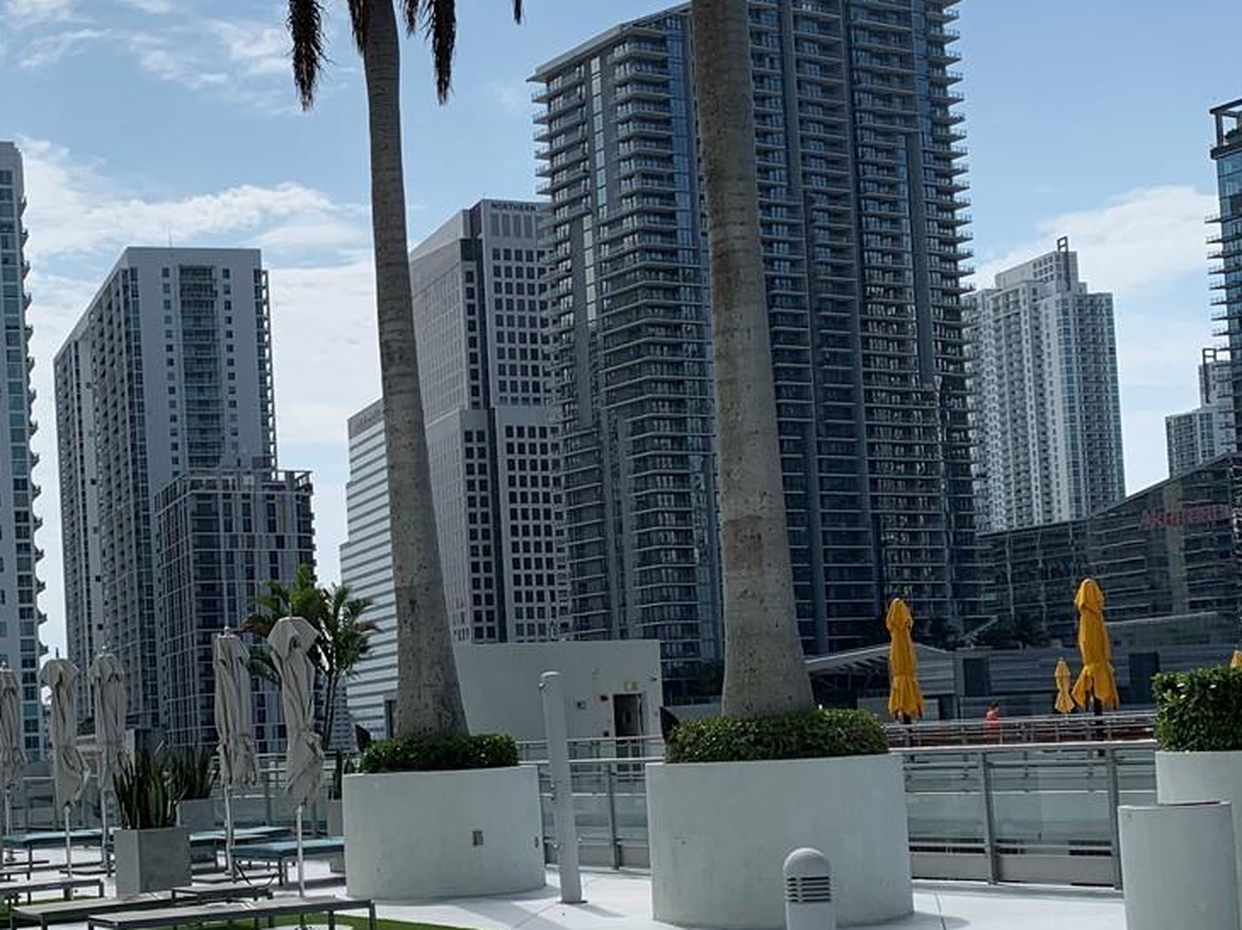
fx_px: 2044
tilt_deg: -0.2
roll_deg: +2.7
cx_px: 320
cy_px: 655
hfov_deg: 33.2
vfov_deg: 25.4
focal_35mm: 57
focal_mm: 4.25
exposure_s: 1/6061
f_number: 1.8
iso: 25
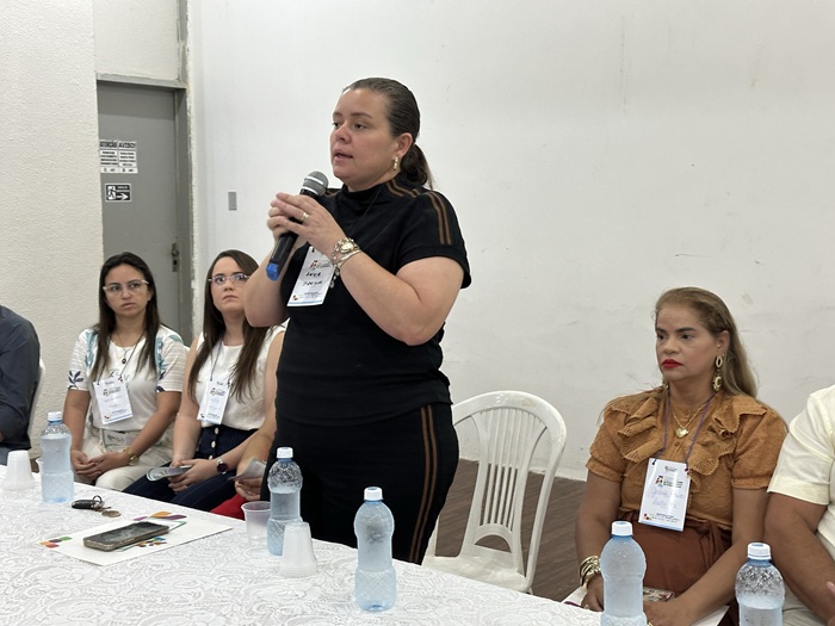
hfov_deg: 39.7
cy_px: 313
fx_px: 1158
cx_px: 418
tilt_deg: -7.0
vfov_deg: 30.3
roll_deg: +0.8
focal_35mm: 48
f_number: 1.78
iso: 200
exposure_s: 1/40
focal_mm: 6.86
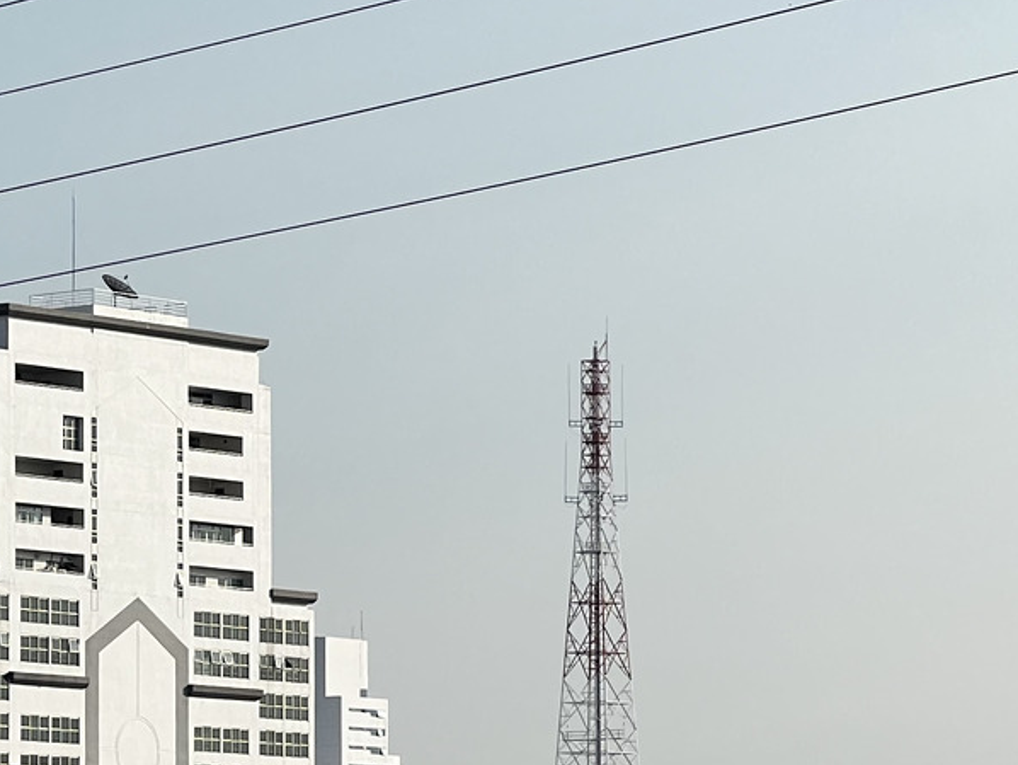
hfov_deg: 9.5
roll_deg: +0.2
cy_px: 833
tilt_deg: +2.4
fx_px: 6061
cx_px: -37
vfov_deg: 7.2
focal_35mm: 206
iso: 32
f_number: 2.8
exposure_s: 1/1054
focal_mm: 9
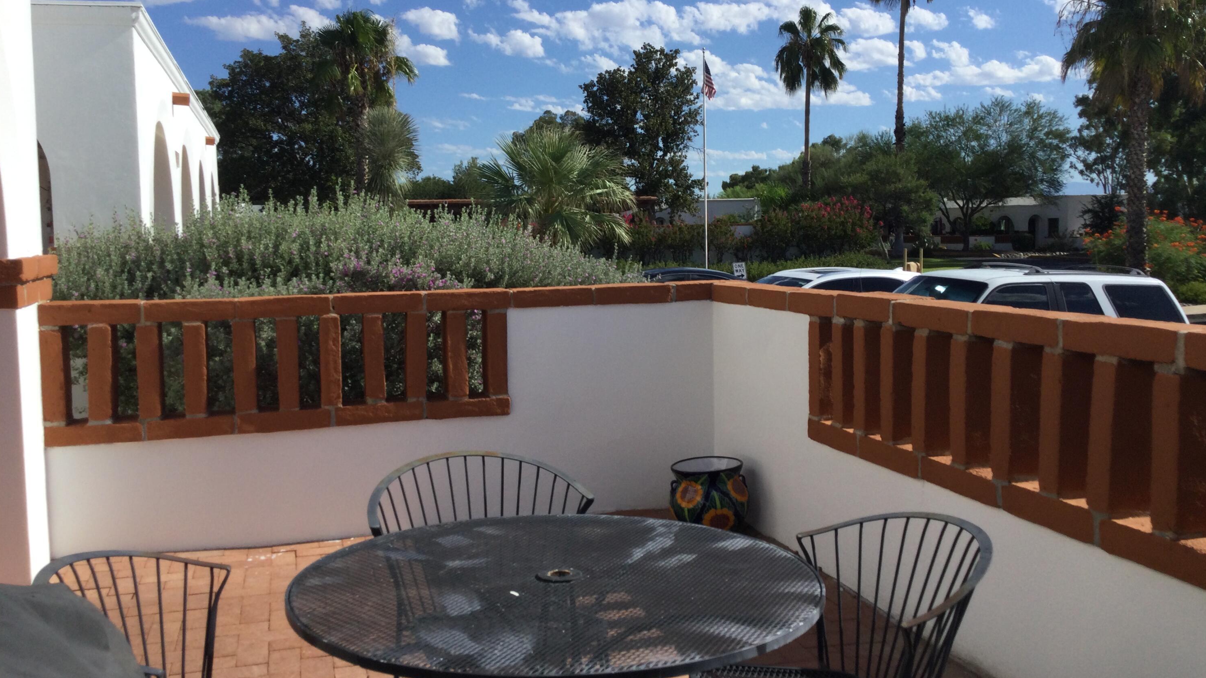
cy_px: 300
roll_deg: +0.9
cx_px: 605
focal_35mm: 34
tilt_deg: -3.5
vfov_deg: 34.6
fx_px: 1087
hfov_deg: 58.0
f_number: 2.4
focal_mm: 3.3
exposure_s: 1/1508
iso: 25
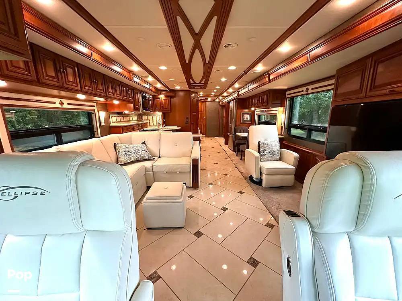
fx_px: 163
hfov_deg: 102.1
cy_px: 150
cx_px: 201
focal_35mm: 14
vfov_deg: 85.7
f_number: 2.2
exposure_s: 1/60
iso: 320
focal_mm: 2.22
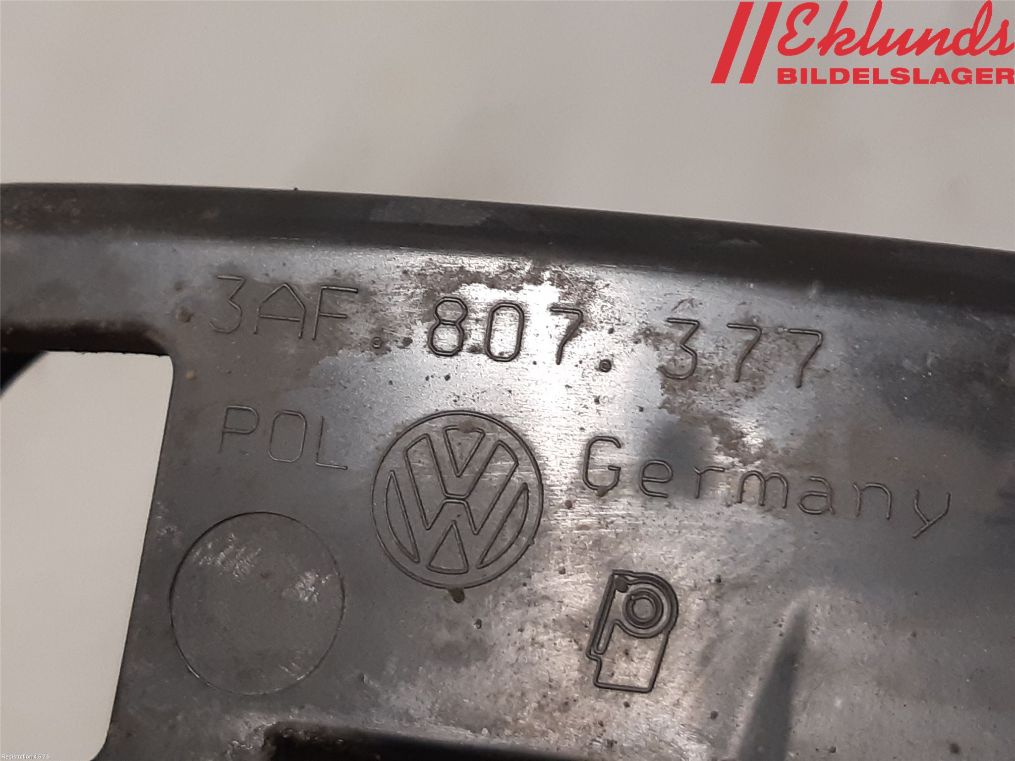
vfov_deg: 53.1
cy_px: 380
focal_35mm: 26
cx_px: 508
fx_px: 762
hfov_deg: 67.3
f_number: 1.7
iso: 160
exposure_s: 1/50
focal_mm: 3.93
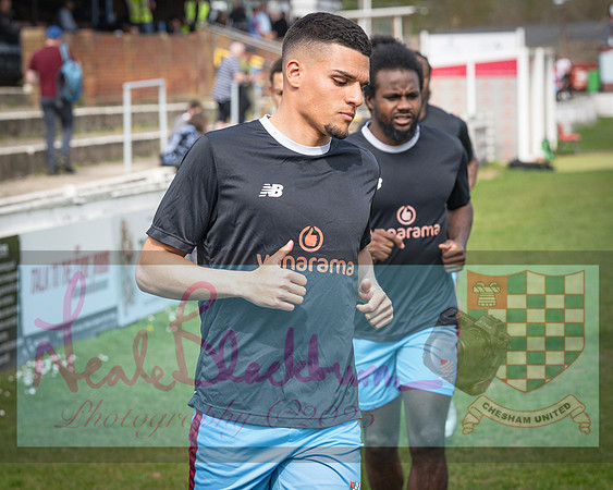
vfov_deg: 10.9
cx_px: 316
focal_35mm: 141
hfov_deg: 13.6
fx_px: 2564
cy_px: 235
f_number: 4.5
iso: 200
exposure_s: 1/1000
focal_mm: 80
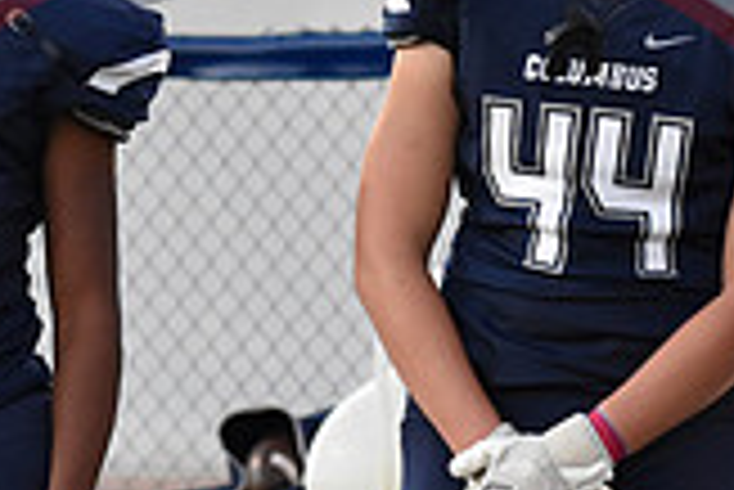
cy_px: 384
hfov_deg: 3.8
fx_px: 11101
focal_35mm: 544
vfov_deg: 2.5
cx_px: 333
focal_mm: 102
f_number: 4.8
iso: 3200
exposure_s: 1/320
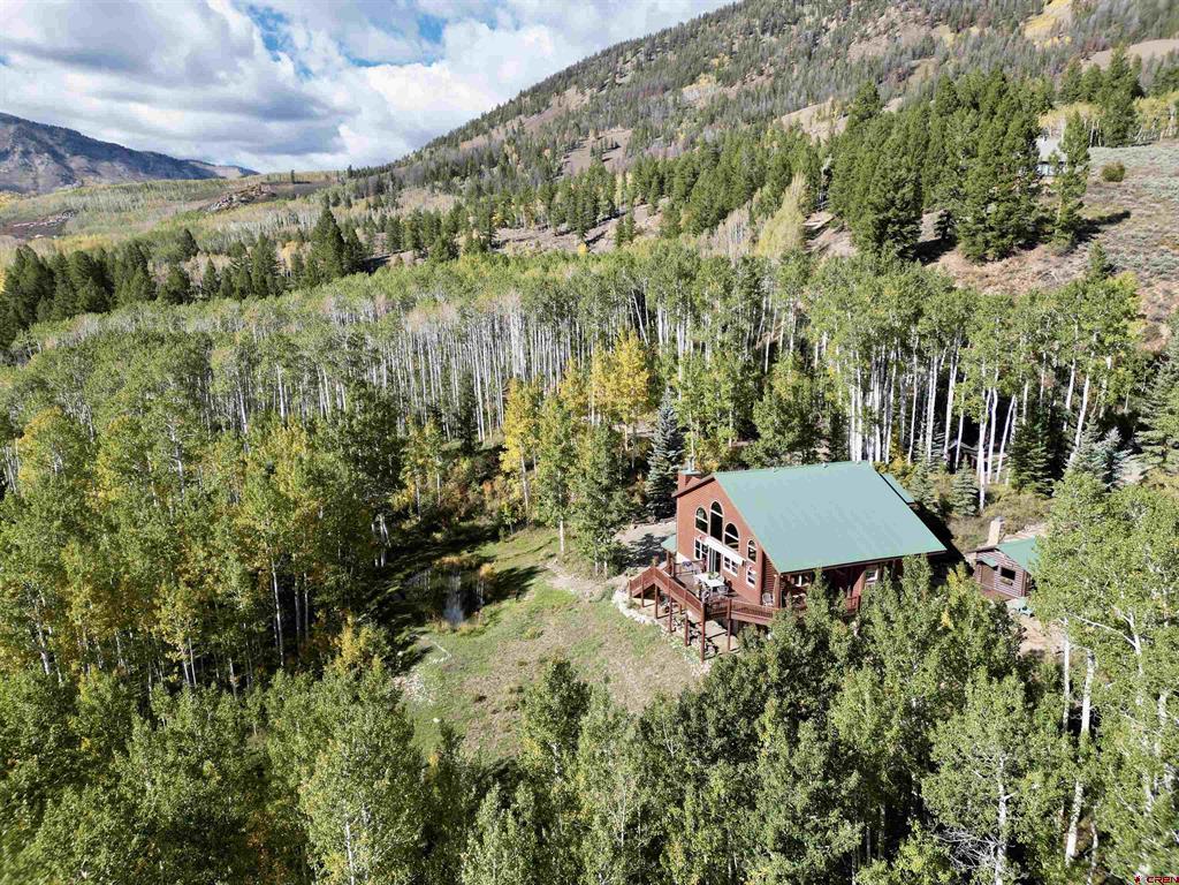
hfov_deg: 71.6
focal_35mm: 24
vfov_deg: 56.8
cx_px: 590
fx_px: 817
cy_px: 442
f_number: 1.7
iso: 140
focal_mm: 6.72
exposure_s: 1/2000
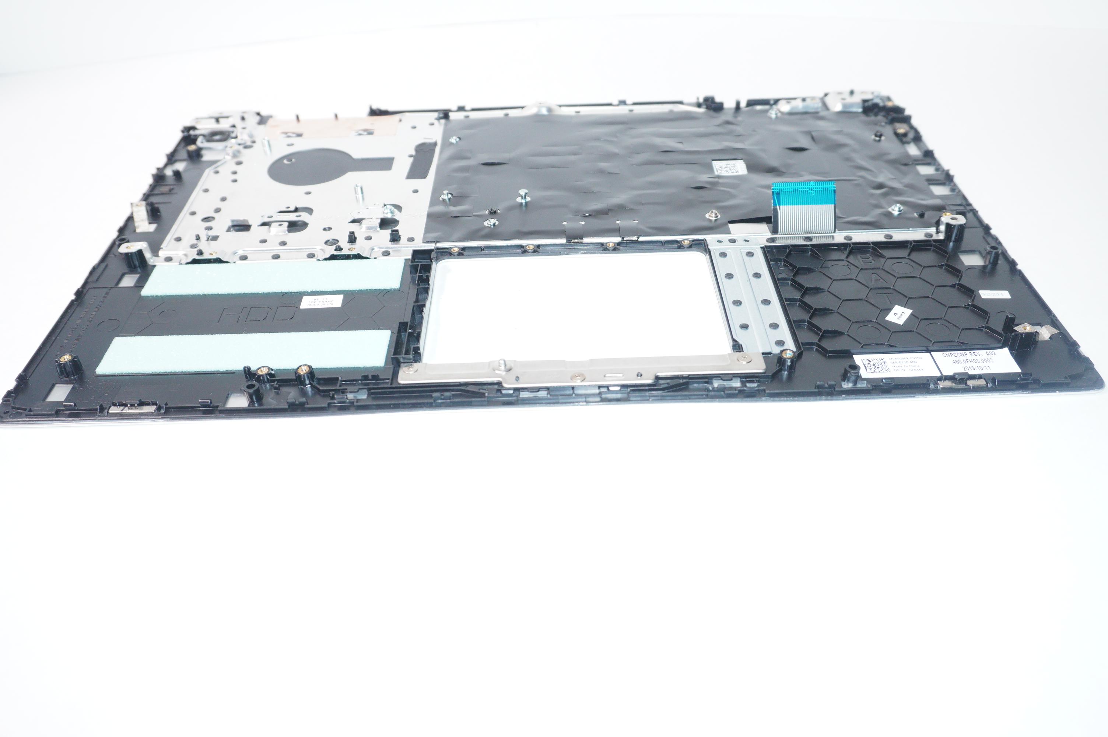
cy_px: 368
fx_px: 923
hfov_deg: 62.0
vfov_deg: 43.5
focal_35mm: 30
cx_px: 554
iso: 640
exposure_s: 1/160
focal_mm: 20
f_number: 5
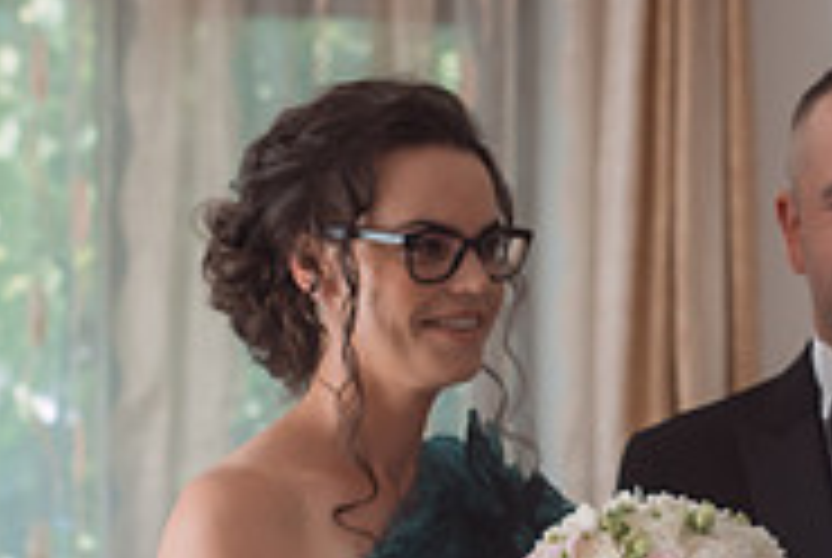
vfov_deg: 10.3
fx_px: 3079
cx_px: 677
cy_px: 585
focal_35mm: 133
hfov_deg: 15.3
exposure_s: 1/200
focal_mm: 35
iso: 400
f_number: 2.8
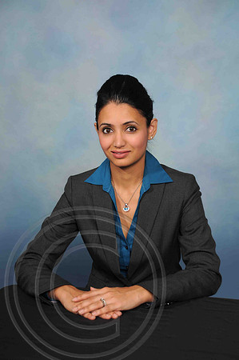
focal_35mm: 72
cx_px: 120
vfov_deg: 28.1
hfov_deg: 18.9
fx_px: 719
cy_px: 180
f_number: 5.6
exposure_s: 1/80
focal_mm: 48
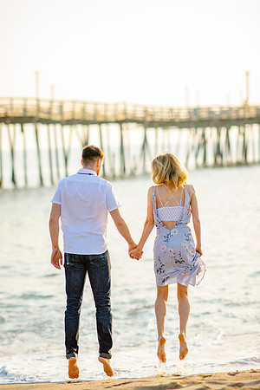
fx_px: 1381
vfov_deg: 16.1
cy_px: 195
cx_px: 130
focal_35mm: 128
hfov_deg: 10.8
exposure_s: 1/1250
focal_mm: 85
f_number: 1.8
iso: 160
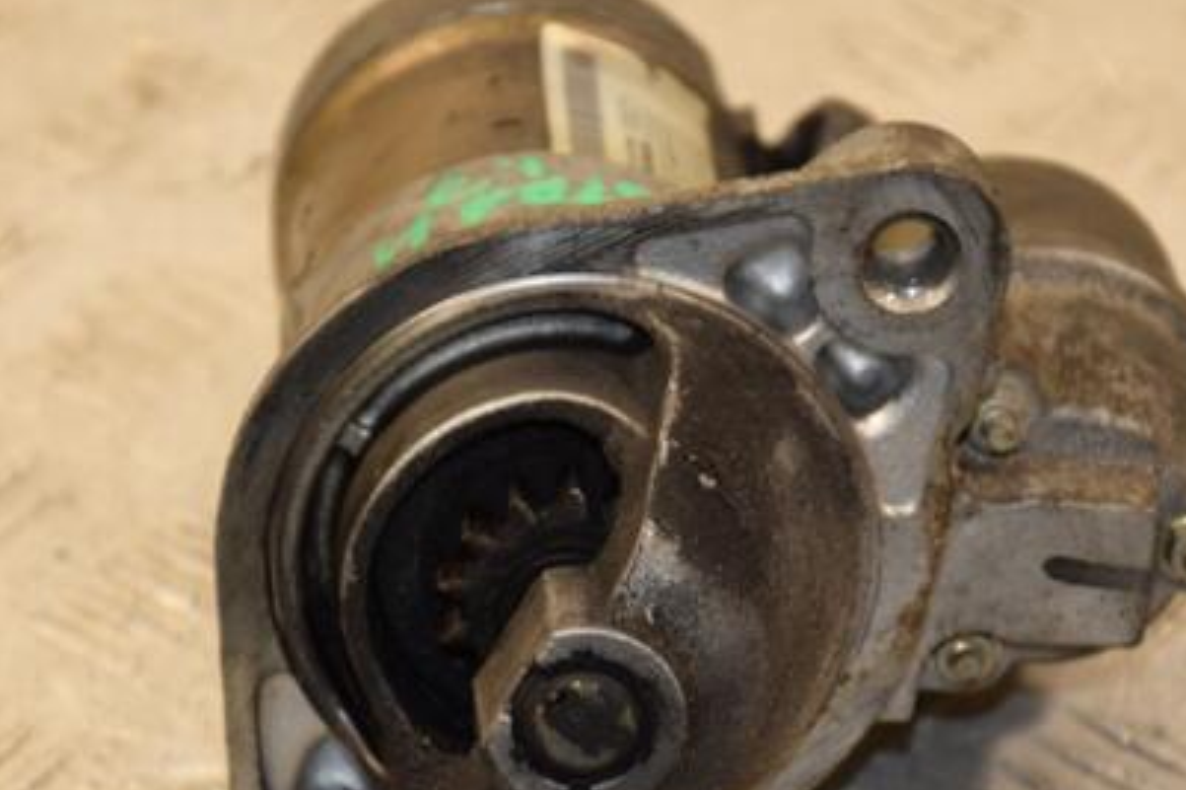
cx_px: 592
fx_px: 7763
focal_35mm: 236
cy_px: 512
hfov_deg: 8.7
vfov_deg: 5.8
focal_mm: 105
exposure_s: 1/125
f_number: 5.6
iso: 800
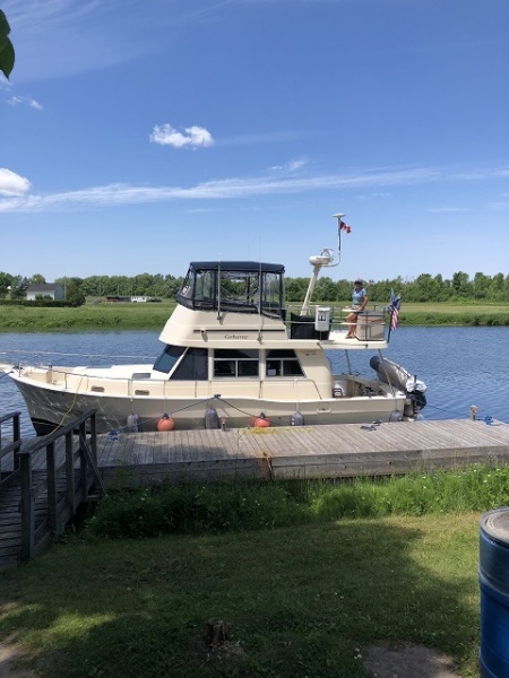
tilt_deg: -5.6
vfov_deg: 63.4
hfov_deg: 49.7
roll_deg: +0.9
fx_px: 549
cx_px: 254
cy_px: 339
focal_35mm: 28
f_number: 1.8
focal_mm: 3.99
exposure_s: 1/2000
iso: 20
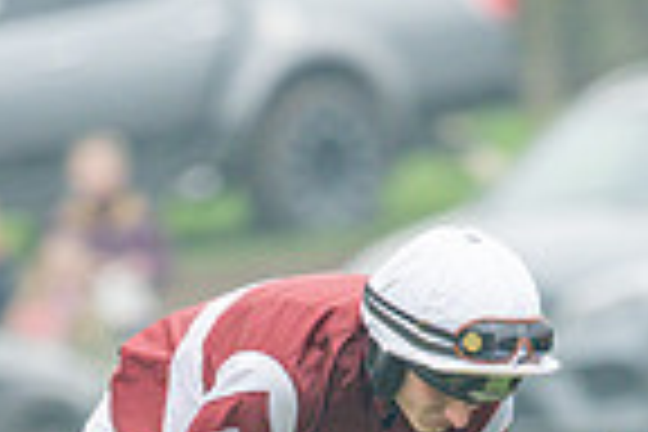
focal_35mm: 2098
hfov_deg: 1.0
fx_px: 37761
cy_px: 815
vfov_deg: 0.7
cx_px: 57
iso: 800
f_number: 4.5
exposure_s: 1/500
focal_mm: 400
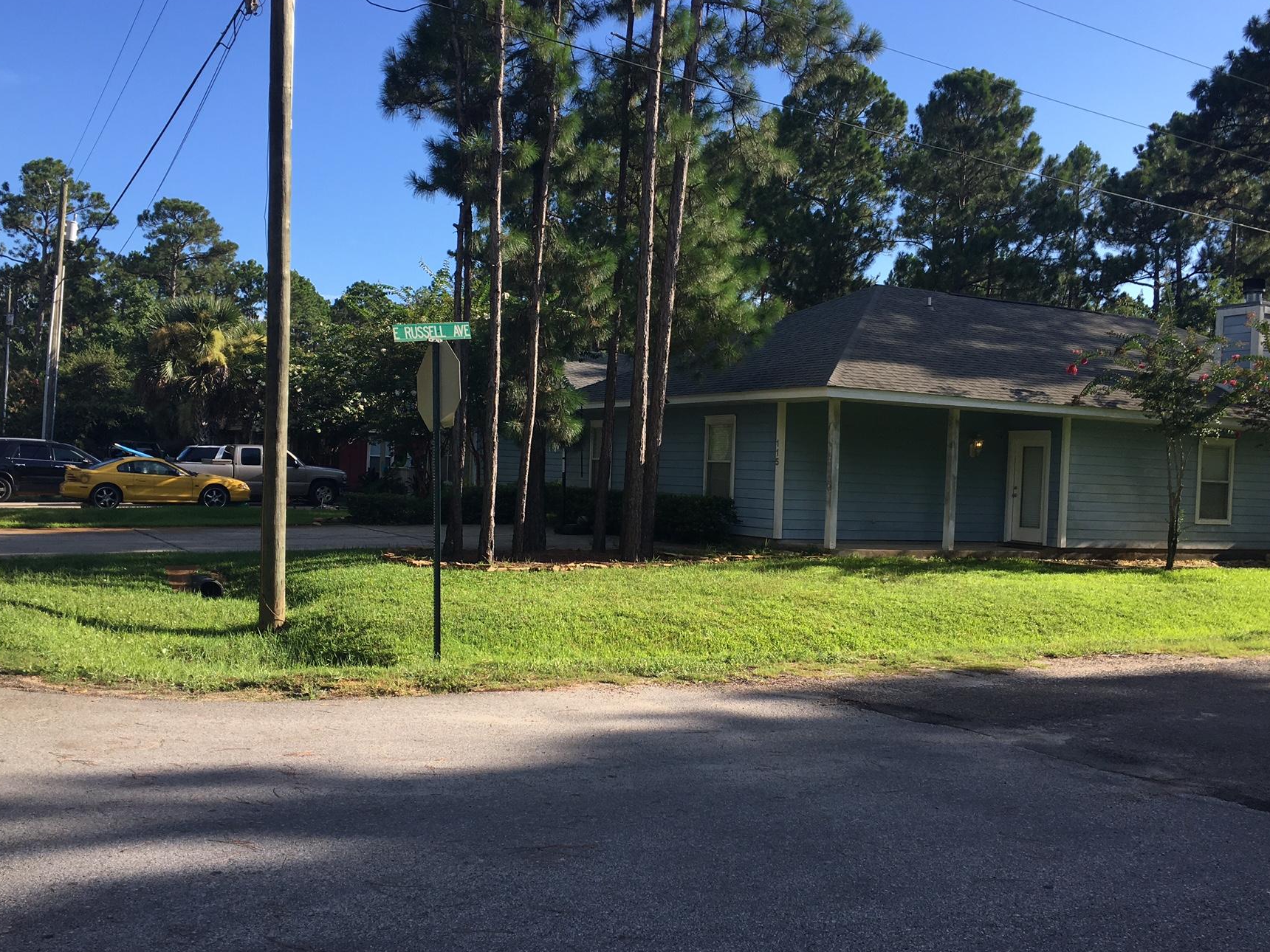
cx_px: 618
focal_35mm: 34
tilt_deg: -0.9
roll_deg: -2.3
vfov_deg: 41.8
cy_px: 501
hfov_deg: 54.0
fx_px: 1247
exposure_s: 1/686
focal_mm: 4.15
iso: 25
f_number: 2.2
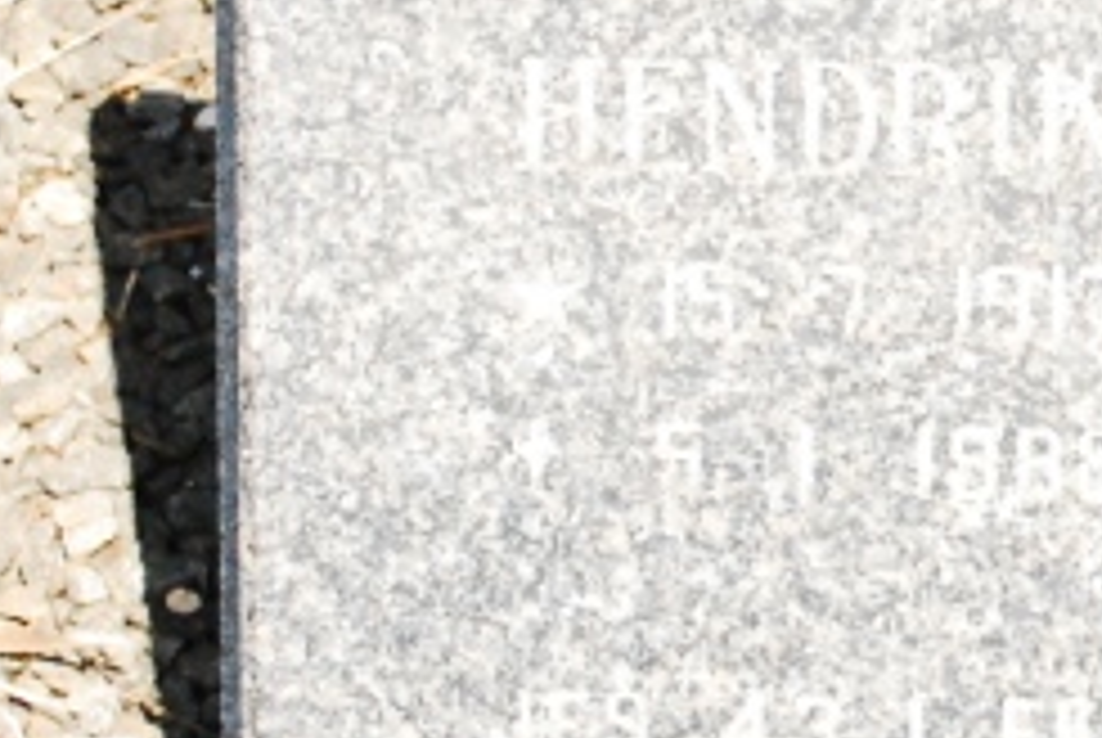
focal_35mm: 182
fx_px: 5581
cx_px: 1376
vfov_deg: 7.6
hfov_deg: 11.0
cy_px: 241
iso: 1600
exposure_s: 1/4000
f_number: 4.8
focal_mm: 29
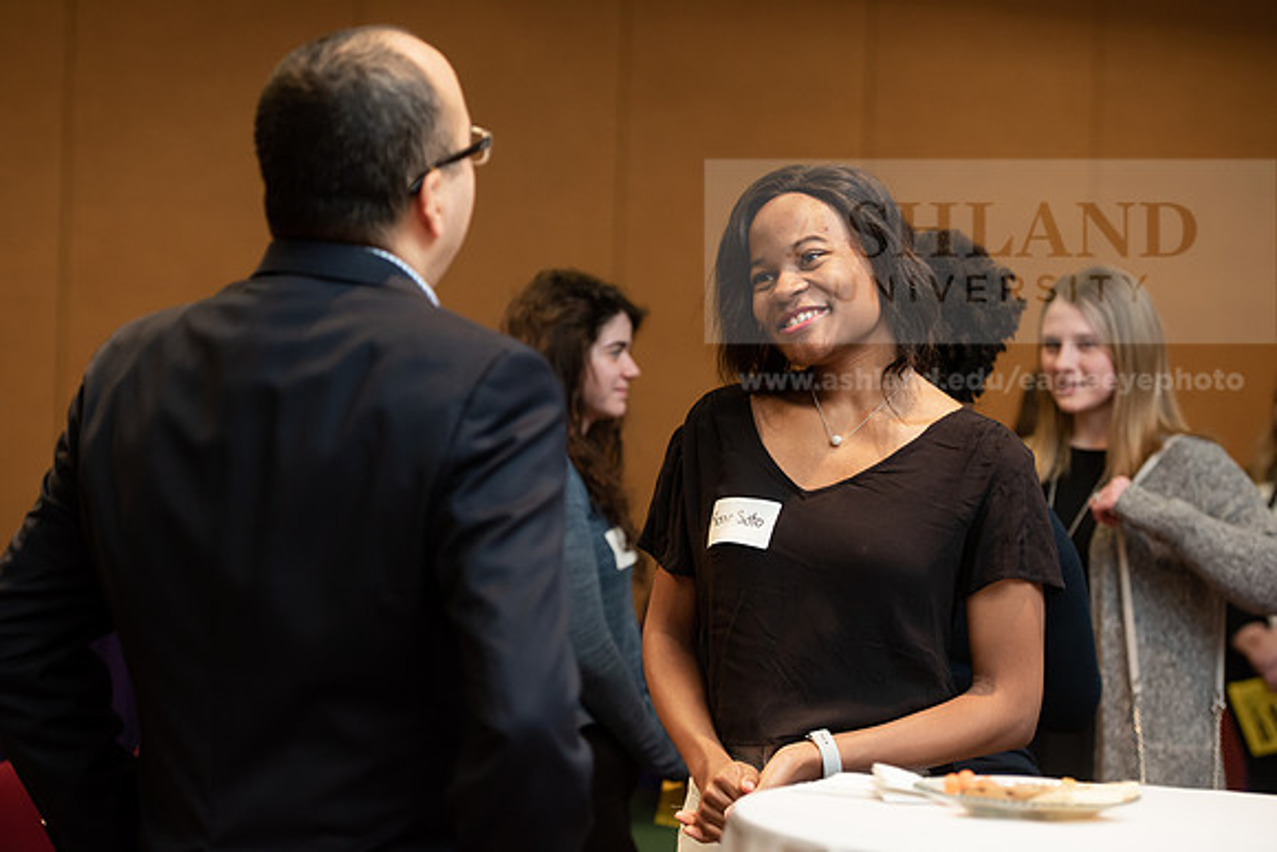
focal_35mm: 90
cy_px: 426
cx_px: 638
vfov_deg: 15.2
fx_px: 3193
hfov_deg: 22.6
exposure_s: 1/200
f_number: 3.5
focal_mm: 90
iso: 1600
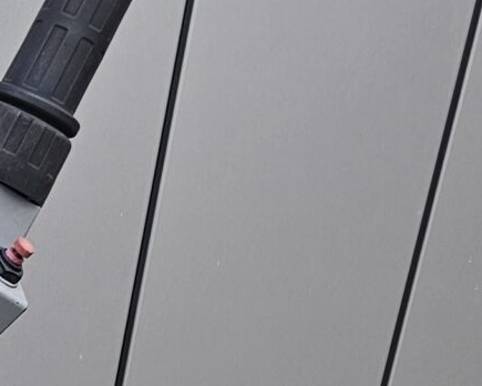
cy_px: 962
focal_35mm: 132
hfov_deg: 12.7
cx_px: -501
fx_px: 1883
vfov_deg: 10.0
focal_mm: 6.3
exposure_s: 1/123
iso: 10
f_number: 1.7
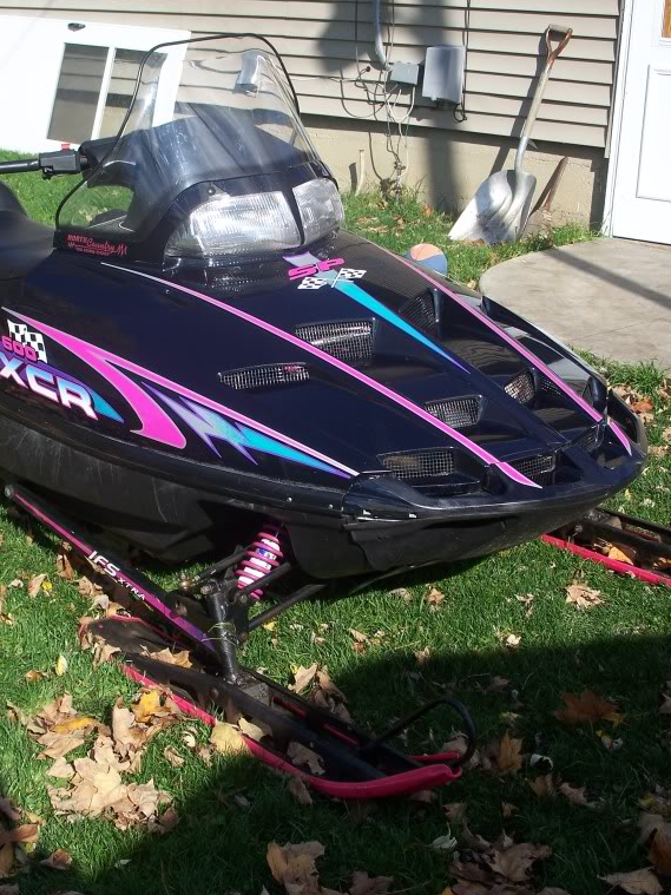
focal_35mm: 58
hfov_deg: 25.1
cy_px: 447
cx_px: 216
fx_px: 1499
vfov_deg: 33.2
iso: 64
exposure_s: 1/640
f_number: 3.2
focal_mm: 9.1
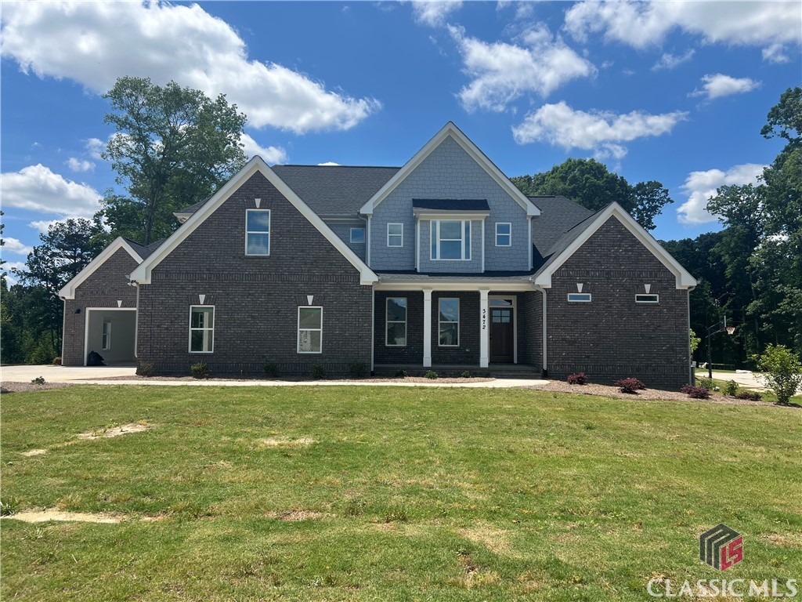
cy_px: 301
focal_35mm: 26
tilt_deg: +3.4
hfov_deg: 67.3
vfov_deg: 53.1
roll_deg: -0.6
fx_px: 602
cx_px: 401
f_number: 1.5
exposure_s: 1/3831
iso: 50
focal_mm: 5.7
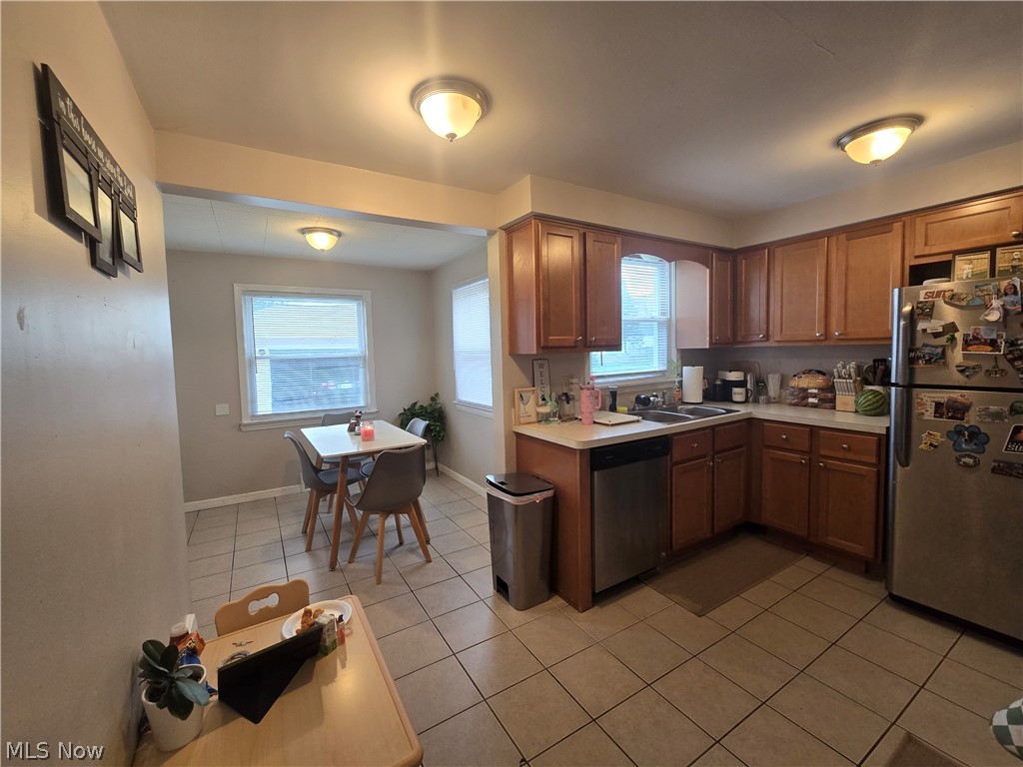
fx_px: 384
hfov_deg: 106.2
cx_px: 512
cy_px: 384
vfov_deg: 89.9
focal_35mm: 13
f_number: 2.2
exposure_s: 1/60
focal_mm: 2.2
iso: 160
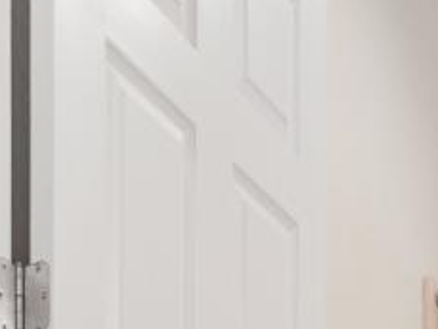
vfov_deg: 12.4
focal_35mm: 88
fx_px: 1114
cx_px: 63
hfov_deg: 21.8
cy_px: 843
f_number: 8
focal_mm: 14
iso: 320
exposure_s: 1/60
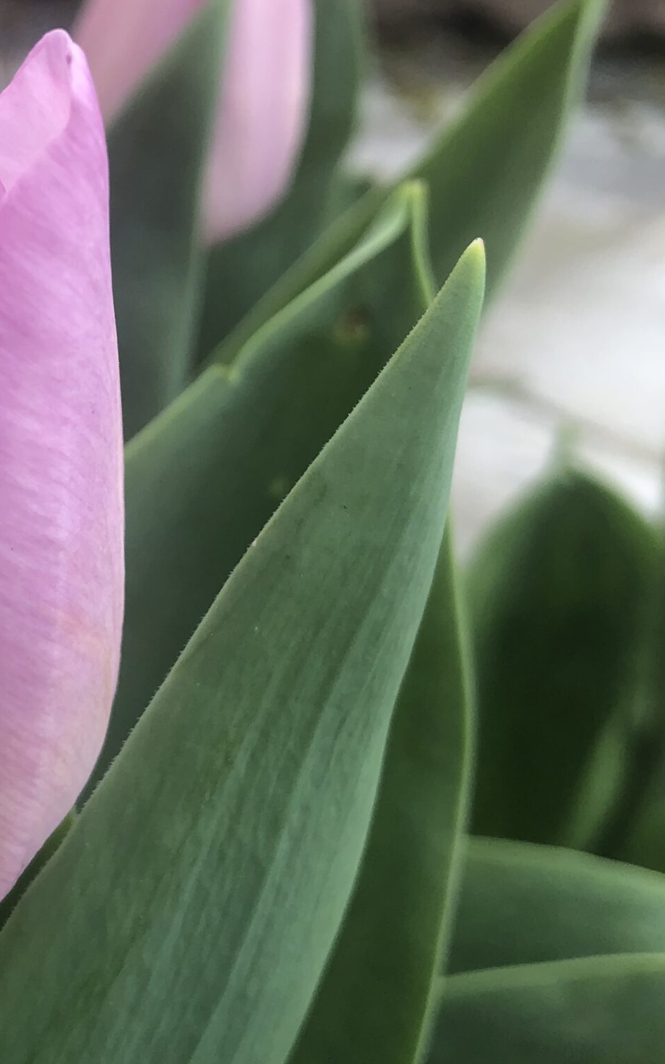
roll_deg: -5.1
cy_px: 452
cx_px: 48
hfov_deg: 25.0
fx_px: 1450
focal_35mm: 50
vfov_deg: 40.2
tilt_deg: -28.3
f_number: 1.8
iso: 64
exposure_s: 1/120
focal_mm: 3.99
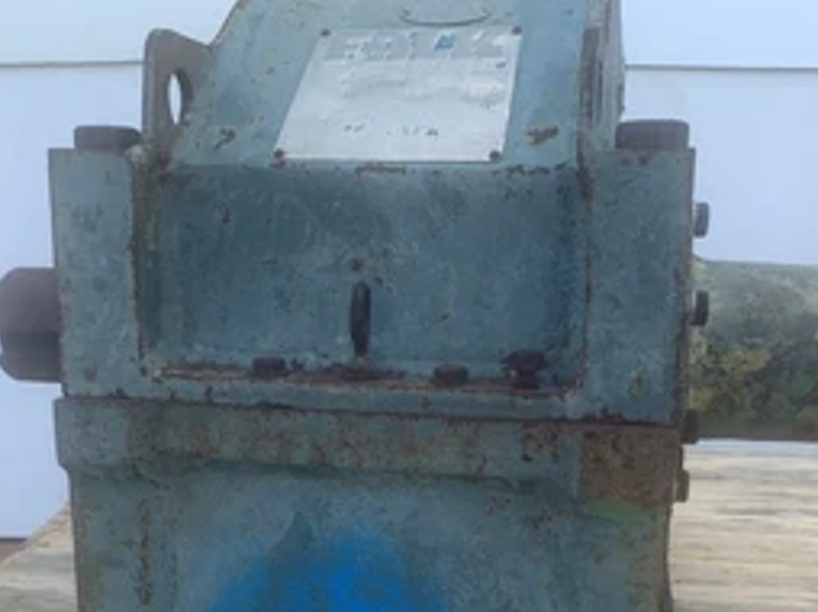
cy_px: 441
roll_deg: -3.2
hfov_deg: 45.8
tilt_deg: -12.4
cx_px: 419
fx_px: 968
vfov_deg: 34.5
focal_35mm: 41
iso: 25
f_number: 1.8
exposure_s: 1/558
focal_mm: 4.25
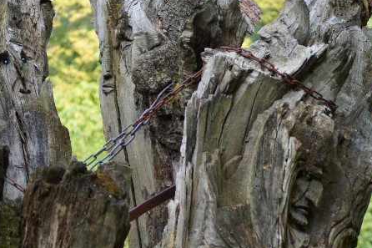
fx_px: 2345
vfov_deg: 6.0
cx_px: 132
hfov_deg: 9.1
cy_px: 188
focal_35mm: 227
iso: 100
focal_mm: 75
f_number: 4
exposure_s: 1/160
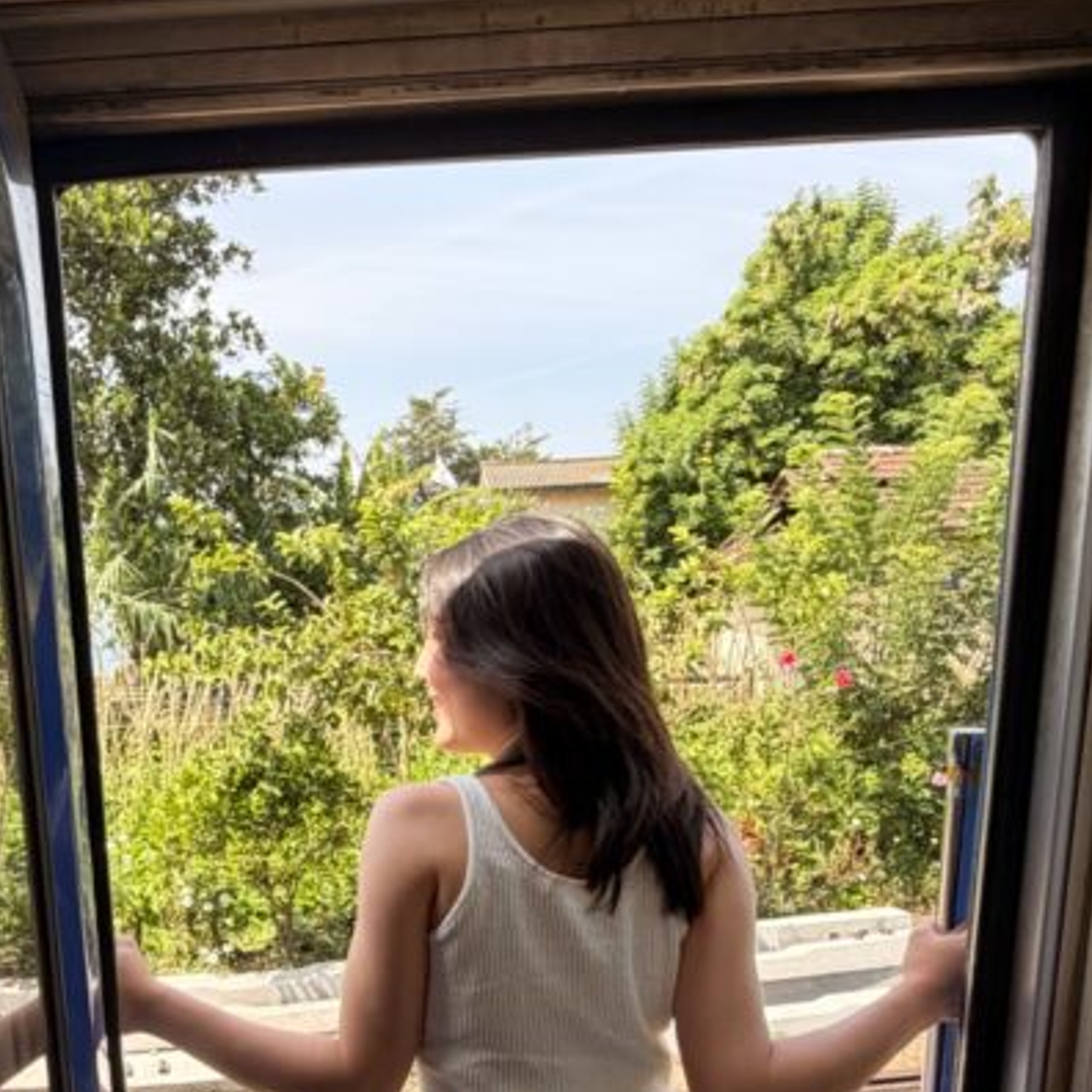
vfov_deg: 49.1
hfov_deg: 49.2
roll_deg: +2.2
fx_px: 1142
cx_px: 281
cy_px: 819
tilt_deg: -13.7
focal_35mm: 32
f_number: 2.2
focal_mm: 2.22
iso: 64
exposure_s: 1/502
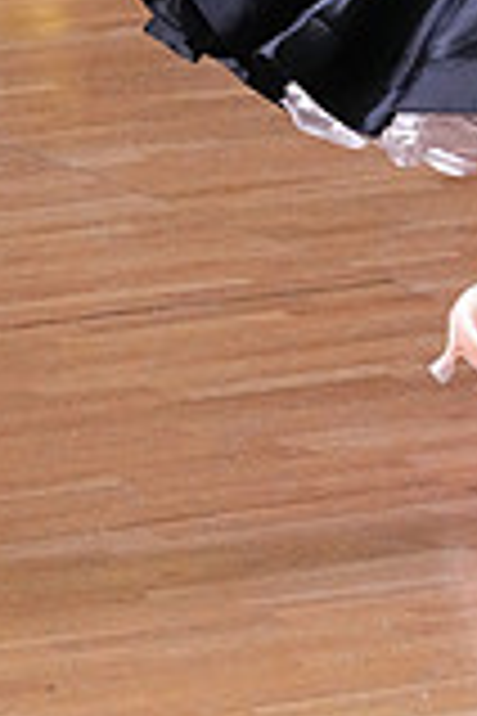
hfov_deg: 3.5
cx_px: 772
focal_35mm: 386
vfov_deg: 5.3
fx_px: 7671
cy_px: -491
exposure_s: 1/400
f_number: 5.6
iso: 10000
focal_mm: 106
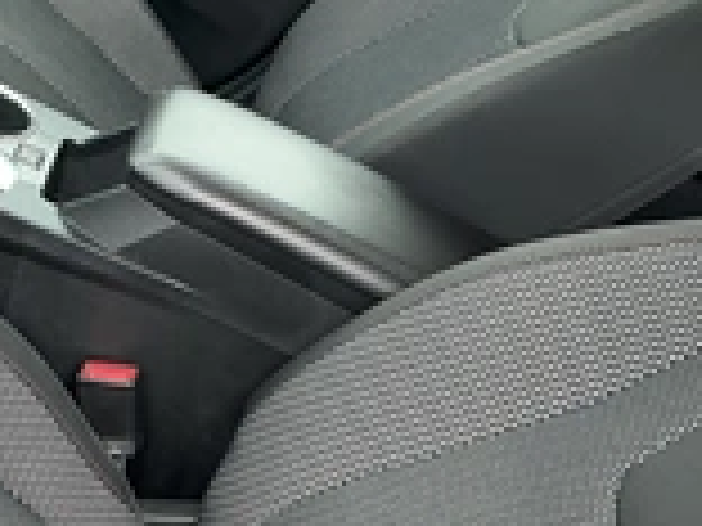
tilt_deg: -32.7
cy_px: 423
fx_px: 1460
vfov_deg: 20.2
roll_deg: -35.4
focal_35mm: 72
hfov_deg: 26.8
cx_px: 198
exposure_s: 1/108
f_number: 1.8
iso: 64
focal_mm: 3
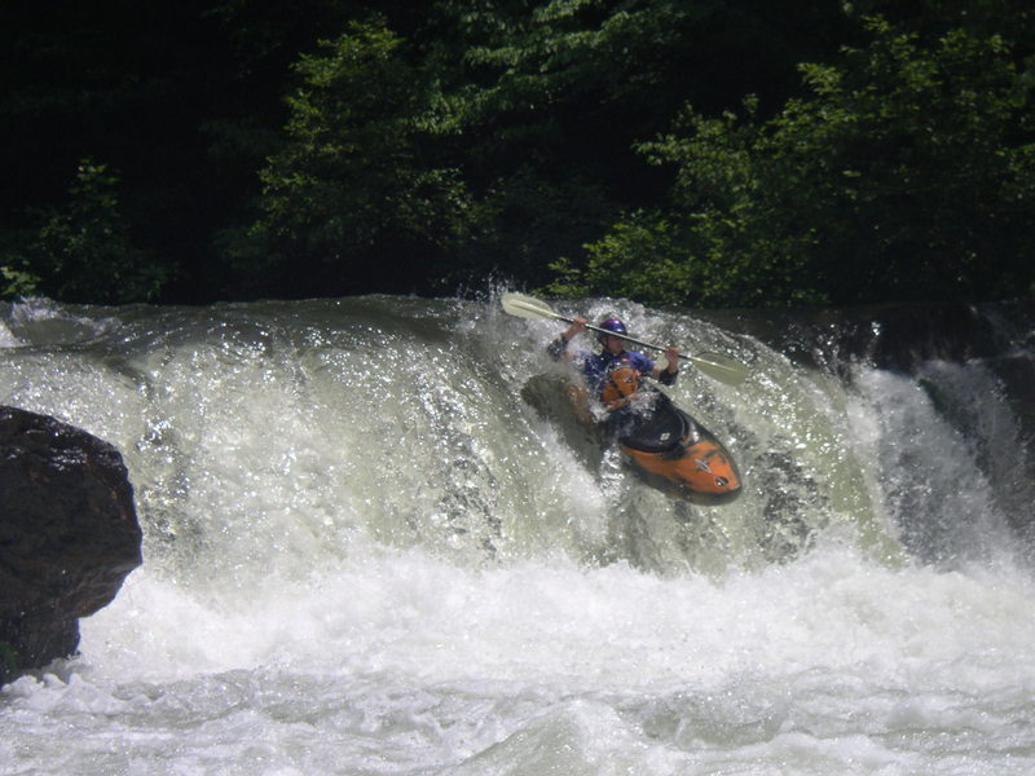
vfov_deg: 14.2
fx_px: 3110
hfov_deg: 18.9
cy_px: 388
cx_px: 518
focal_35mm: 104
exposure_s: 1/800
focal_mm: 16
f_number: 3.9
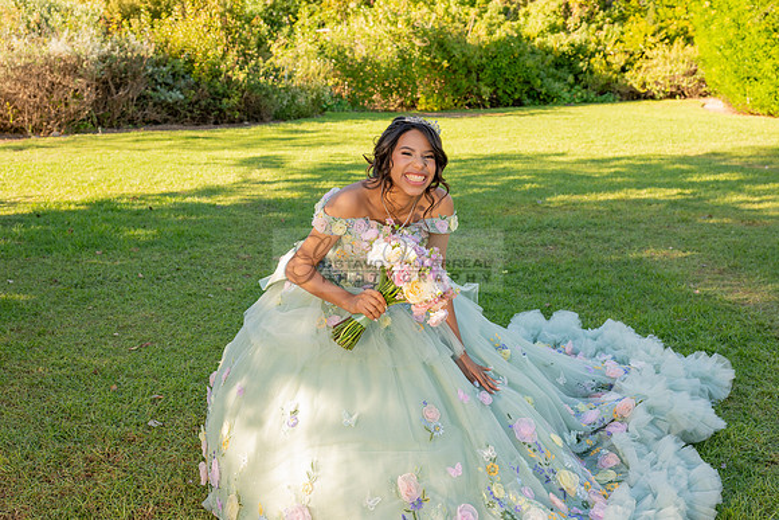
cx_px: 390
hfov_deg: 44.5
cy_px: 260
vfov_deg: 30.5
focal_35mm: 44
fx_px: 952
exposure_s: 1/200
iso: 200
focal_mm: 44
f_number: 5.6
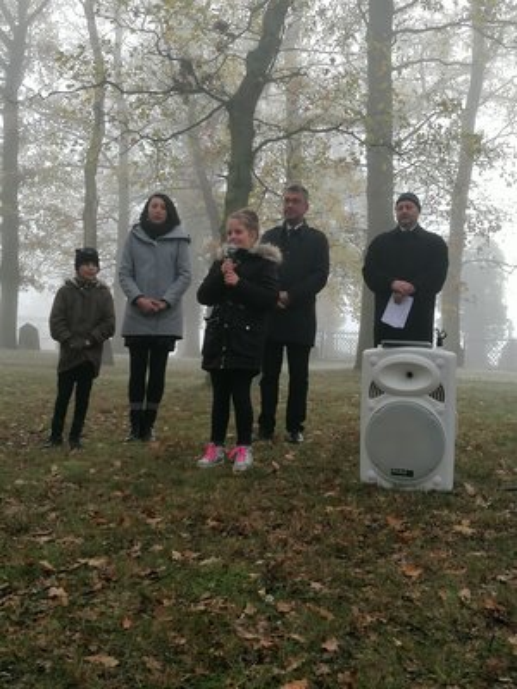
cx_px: 258
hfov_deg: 31.5
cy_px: 344
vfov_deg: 41.2
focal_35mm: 46
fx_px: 916
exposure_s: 1/206
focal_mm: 4.75
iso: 50
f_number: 1.8
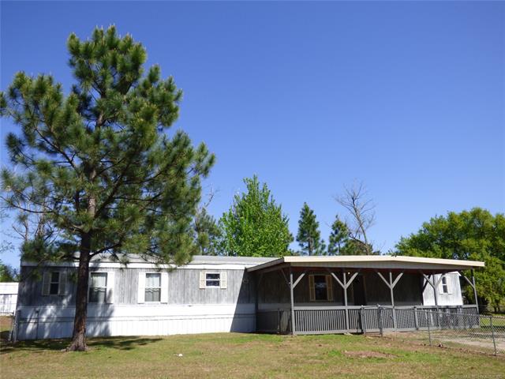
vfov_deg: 44.2
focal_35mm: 32
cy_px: 190
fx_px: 467
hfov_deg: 56.8
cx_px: 252
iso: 100
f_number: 3.3
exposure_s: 1/1000
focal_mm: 5.53
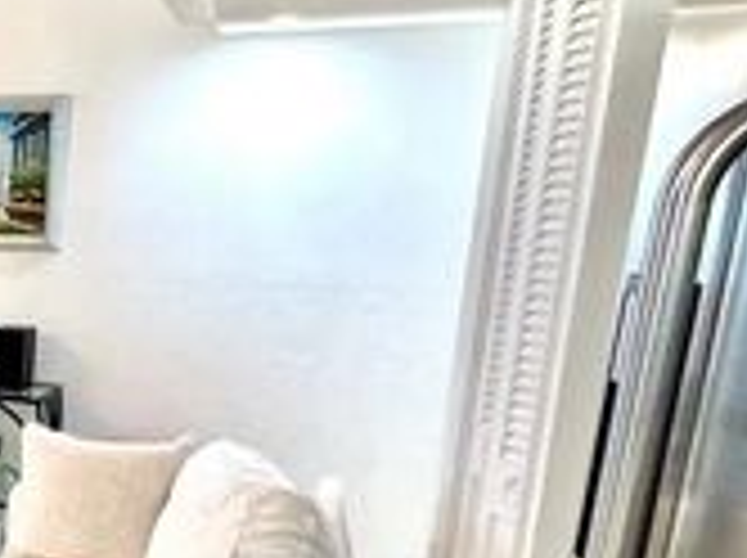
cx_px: -279
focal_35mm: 54
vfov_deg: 26.4
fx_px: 1164
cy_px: 459
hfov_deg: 27.9
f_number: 2.2
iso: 200
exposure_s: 1/120
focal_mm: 2.22
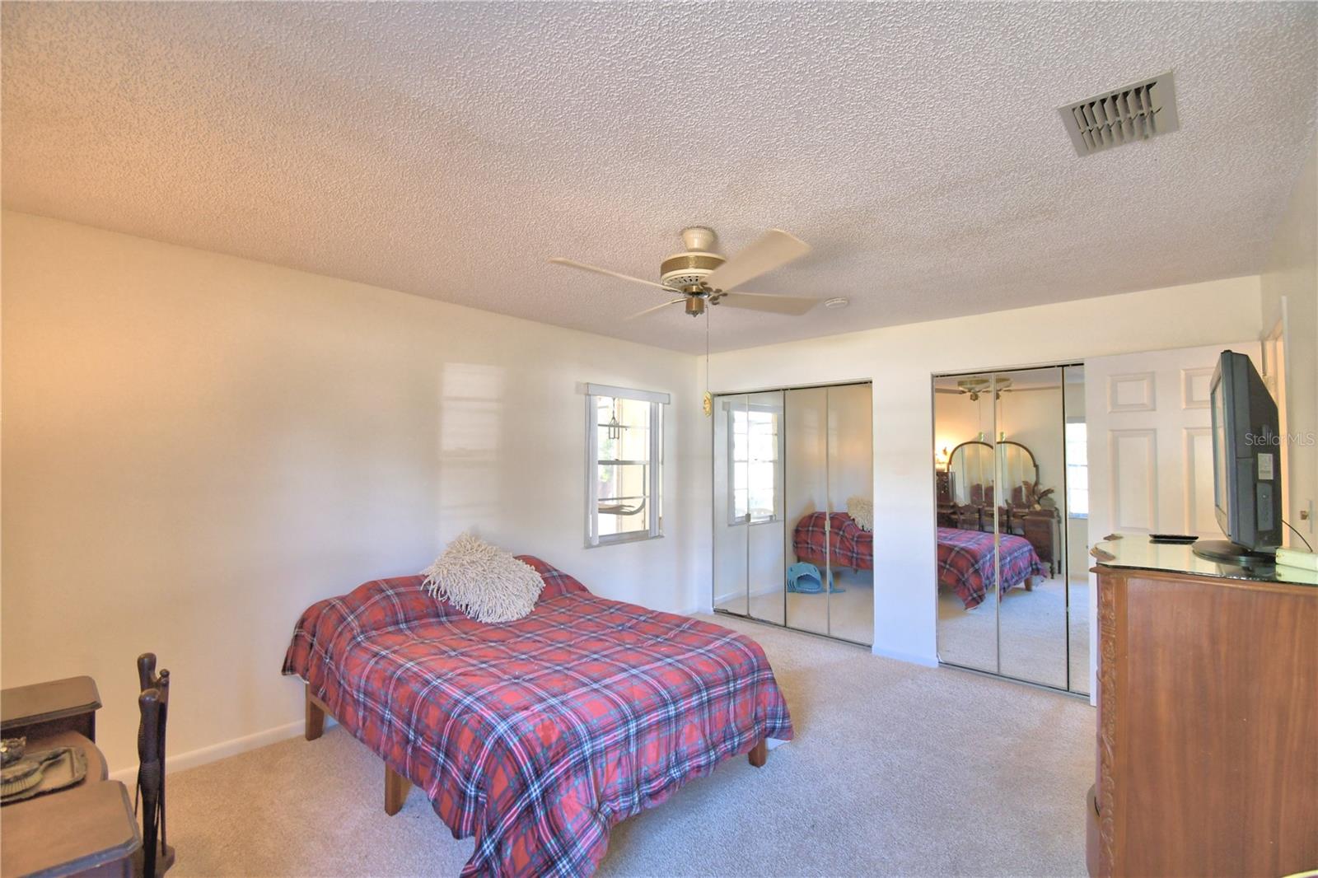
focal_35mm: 15
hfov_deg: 100.4
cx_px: 659
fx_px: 549
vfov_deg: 77.3
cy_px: 439
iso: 400
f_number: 4.5
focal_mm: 10
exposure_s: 1/50
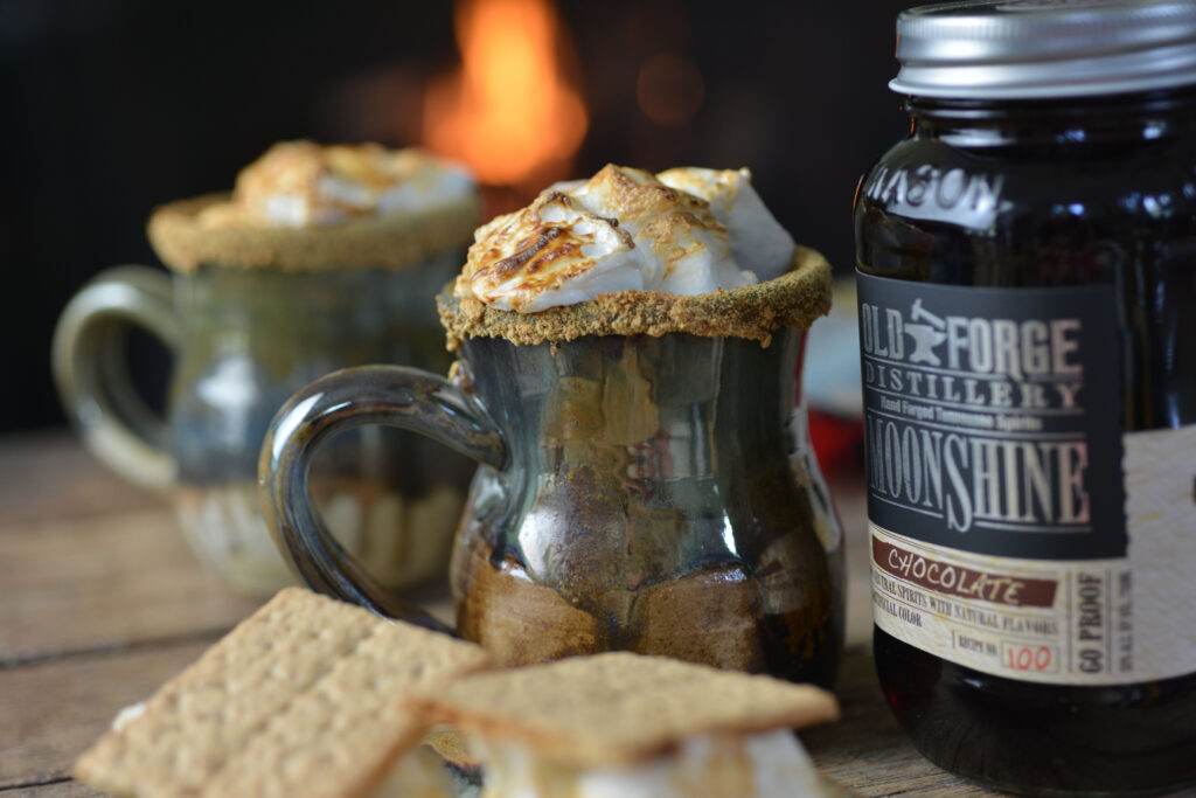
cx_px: 598
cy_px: 399
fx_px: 1993
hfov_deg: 33.4
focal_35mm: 60
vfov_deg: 22.6
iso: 500
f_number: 4
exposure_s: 1/80
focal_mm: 60
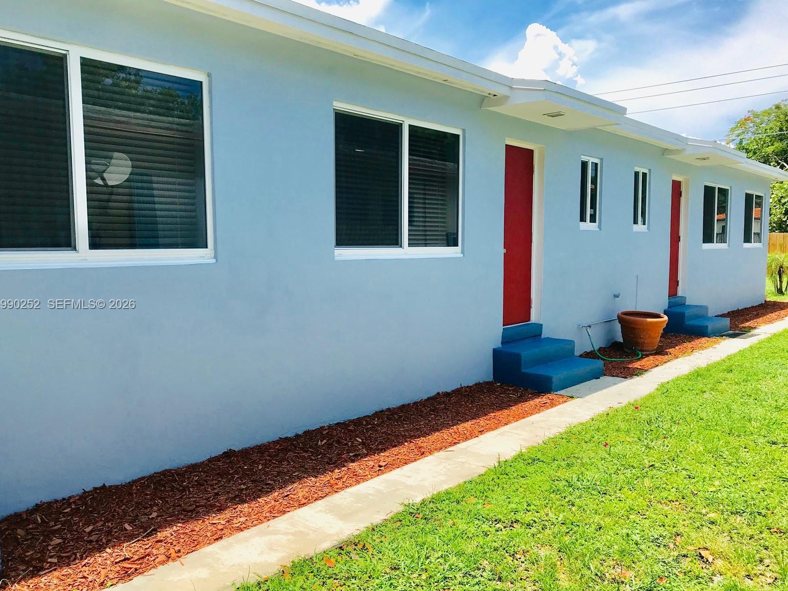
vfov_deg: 48.2
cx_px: 385
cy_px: 305
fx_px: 660
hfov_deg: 61.6
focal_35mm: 29
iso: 20
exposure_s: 1/1742
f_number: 1.8
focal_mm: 3.99
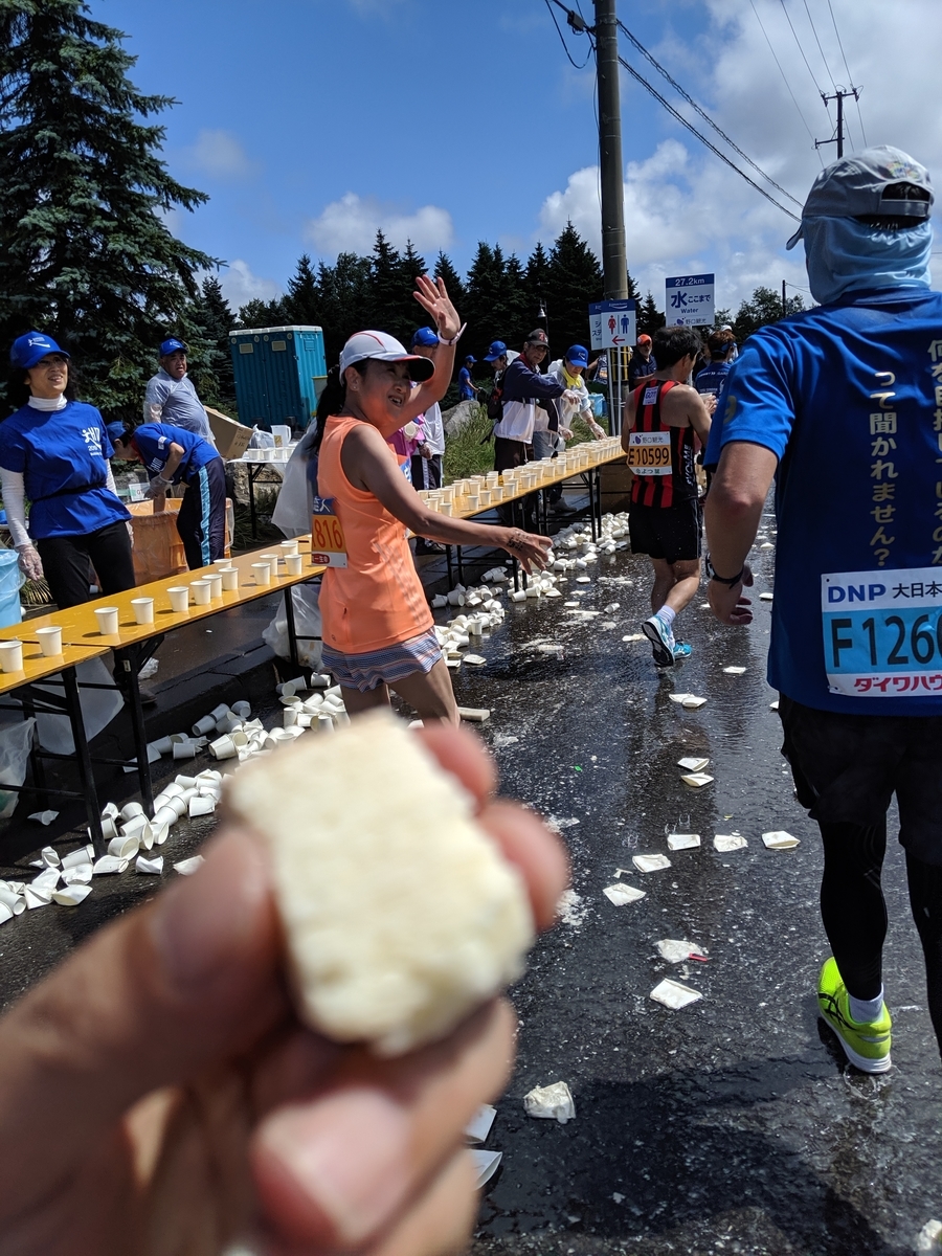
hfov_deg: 51.4
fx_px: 980
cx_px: 471
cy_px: 628
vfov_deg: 65.3
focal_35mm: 27
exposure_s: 1/5882
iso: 67
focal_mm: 4.44
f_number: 1.8
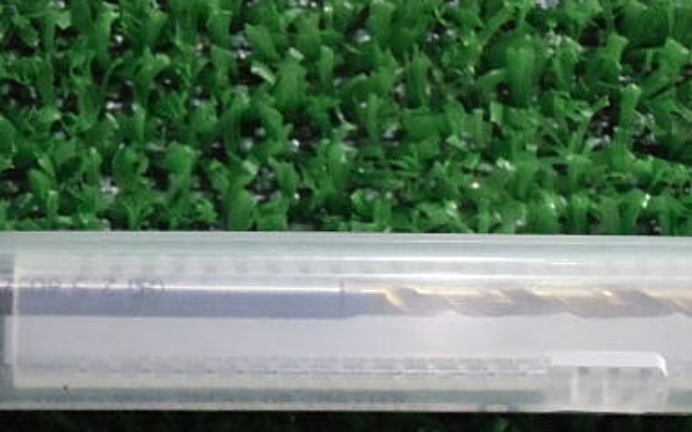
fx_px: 1583
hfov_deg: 24.7
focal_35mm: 84
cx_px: 350
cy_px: 310
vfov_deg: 15.5
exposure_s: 1/60
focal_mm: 8.29
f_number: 4.2
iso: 800
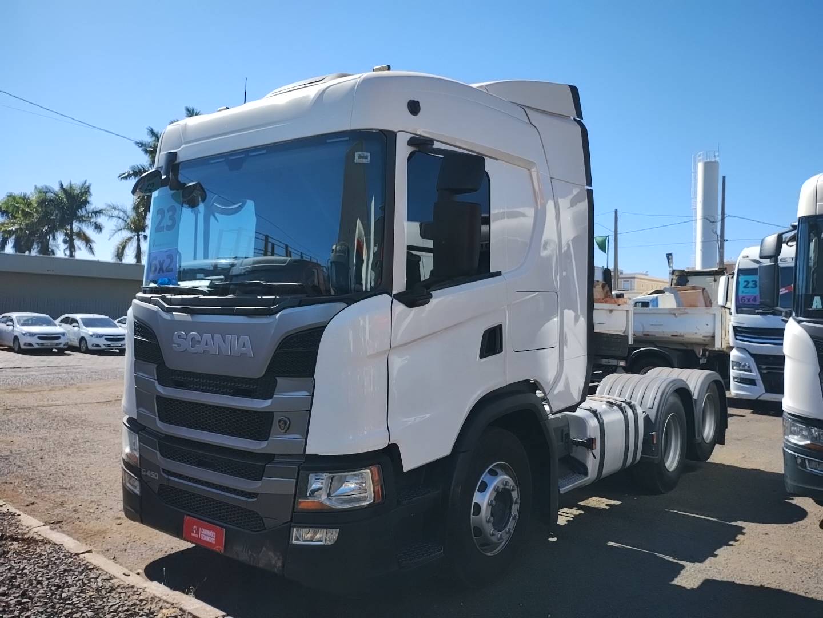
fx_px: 666
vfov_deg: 49.7
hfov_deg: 63.4
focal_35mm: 28
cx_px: 412
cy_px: 309
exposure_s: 1/486
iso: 100
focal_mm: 4.27
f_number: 1.8
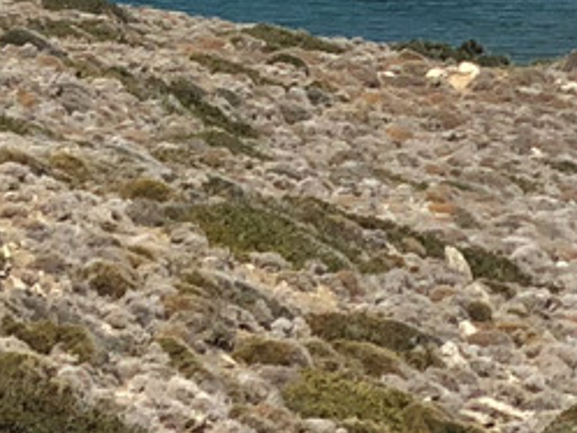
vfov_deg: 4.3
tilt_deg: -2.8
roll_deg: +1.0
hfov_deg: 5.9
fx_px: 5570
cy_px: -908
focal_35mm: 334
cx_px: 294
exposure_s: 1/1230
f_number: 2.4
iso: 16
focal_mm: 6
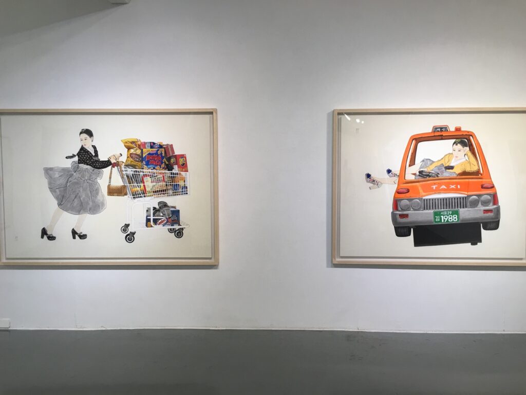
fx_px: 441
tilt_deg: -2.8
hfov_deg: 61.7
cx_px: 263
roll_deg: +0.0
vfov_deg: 48.2
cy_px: 198
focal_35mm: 29
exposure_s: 1/40
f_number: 2.2
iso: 25
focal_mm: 4.15
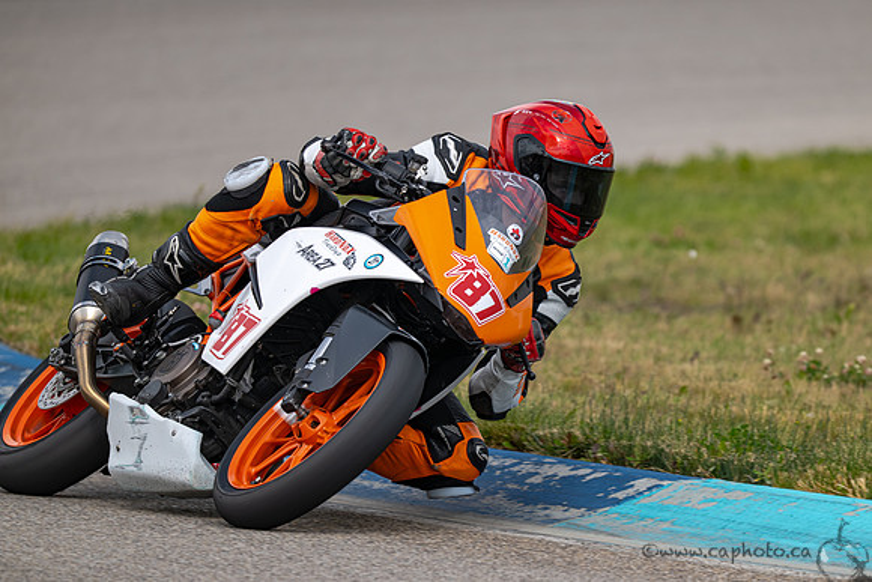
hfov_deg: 3.5
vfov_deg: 2.3
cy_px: 324
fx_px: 14292
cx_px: 485
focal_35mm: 590
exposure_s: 1/1000
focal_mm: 530
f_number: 6.3
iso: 220
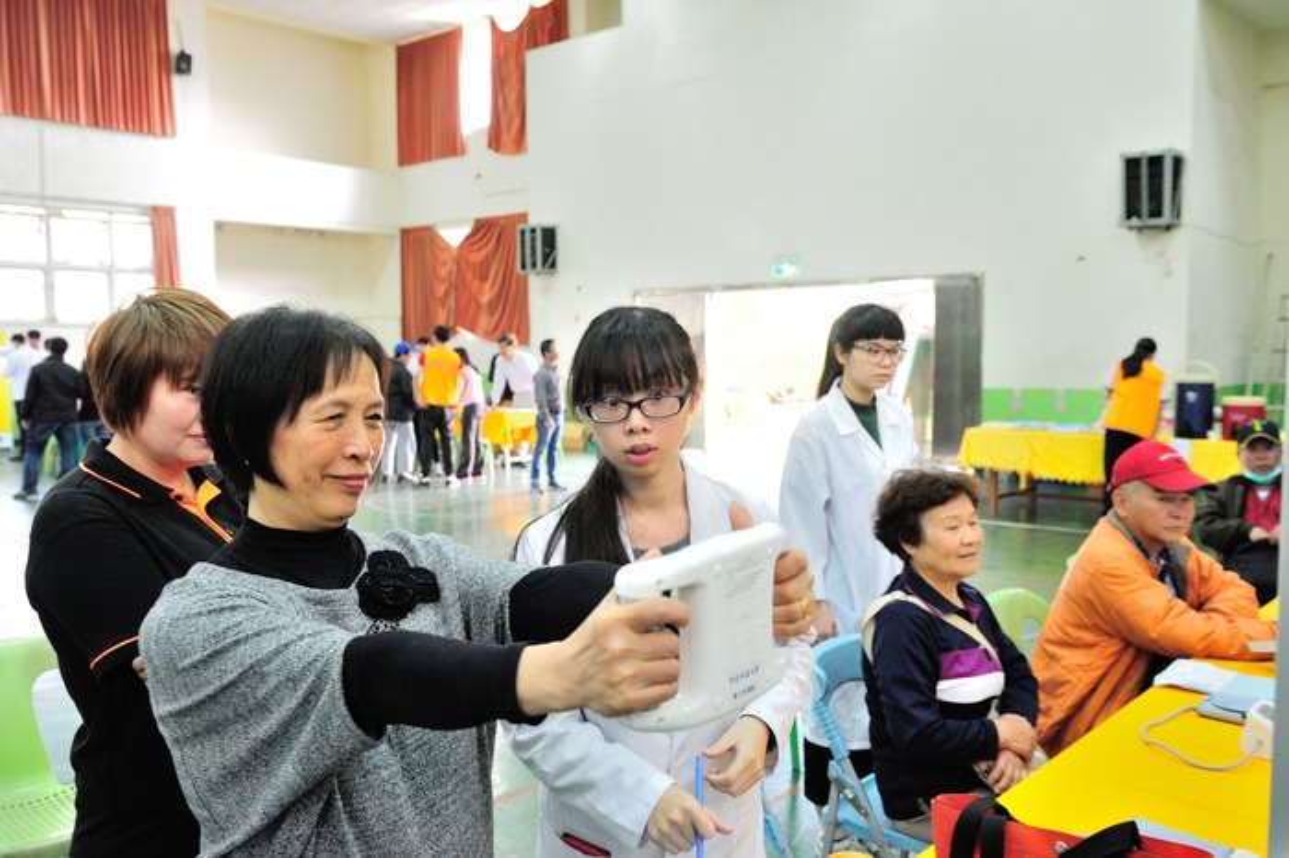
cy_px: 429
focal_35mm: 32
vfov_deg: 41.1
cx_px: 644
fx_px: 1145
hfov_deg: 58.7
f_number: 4.5
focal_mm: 32
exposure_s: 1/50
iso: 1250
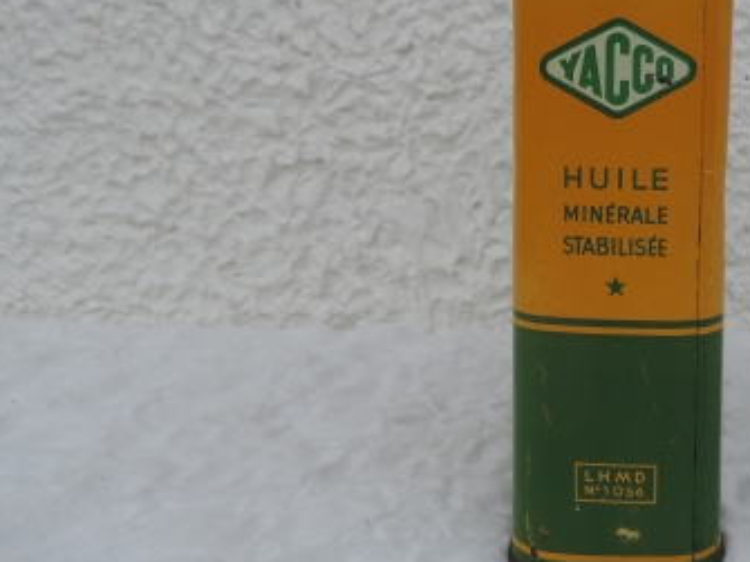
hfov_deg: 41.4
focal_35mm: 43
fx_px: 931
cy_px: 208
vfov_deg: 33.4
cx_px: 629
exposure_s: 1/200
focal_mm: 4.3
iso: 80
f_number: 3
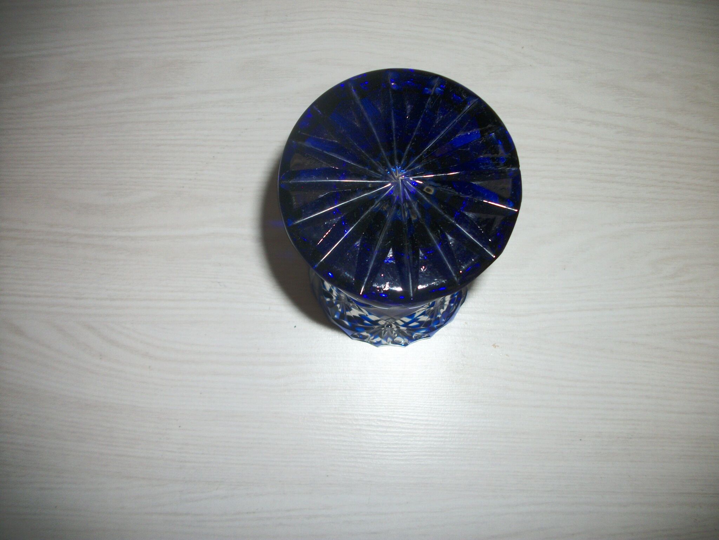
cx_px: 360
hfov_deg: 56.8
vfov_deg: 44.2
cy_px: 270
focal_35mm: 32
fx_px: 665
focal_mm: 5.7
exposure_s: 1/30
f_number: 2.9
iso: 80
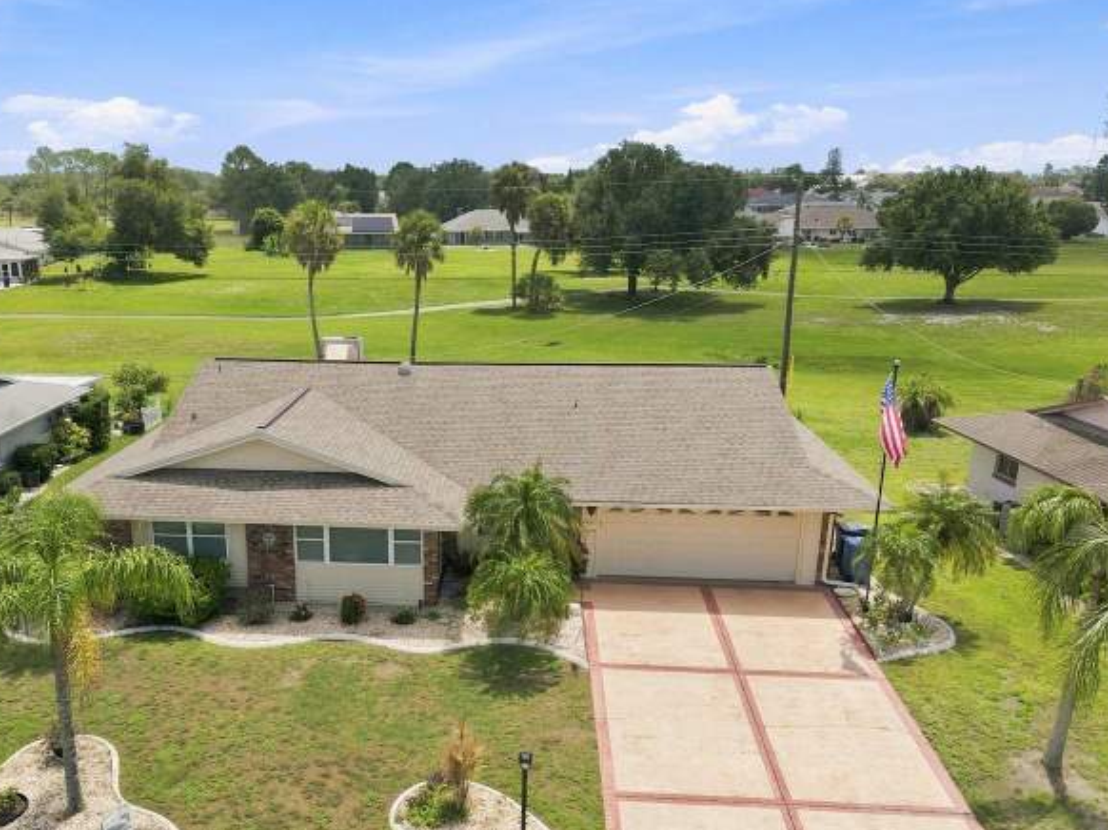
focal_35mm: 33
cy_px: 501
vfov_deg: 42.7
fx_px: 1056
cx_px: 428
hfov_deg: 54.9
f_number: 1.8
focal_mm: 8.7
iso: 200
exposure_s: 1/1000
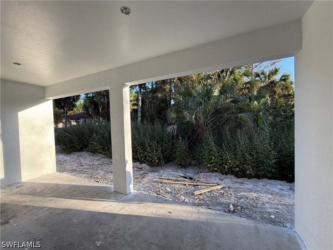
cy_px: 125
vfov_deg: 85.7
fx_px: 135
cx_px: 166
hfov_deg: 102.1
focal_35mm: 14
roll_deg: +1.3
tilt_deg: -1.0
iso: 64
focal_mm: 2.22
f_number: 2.2
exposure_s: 1/164
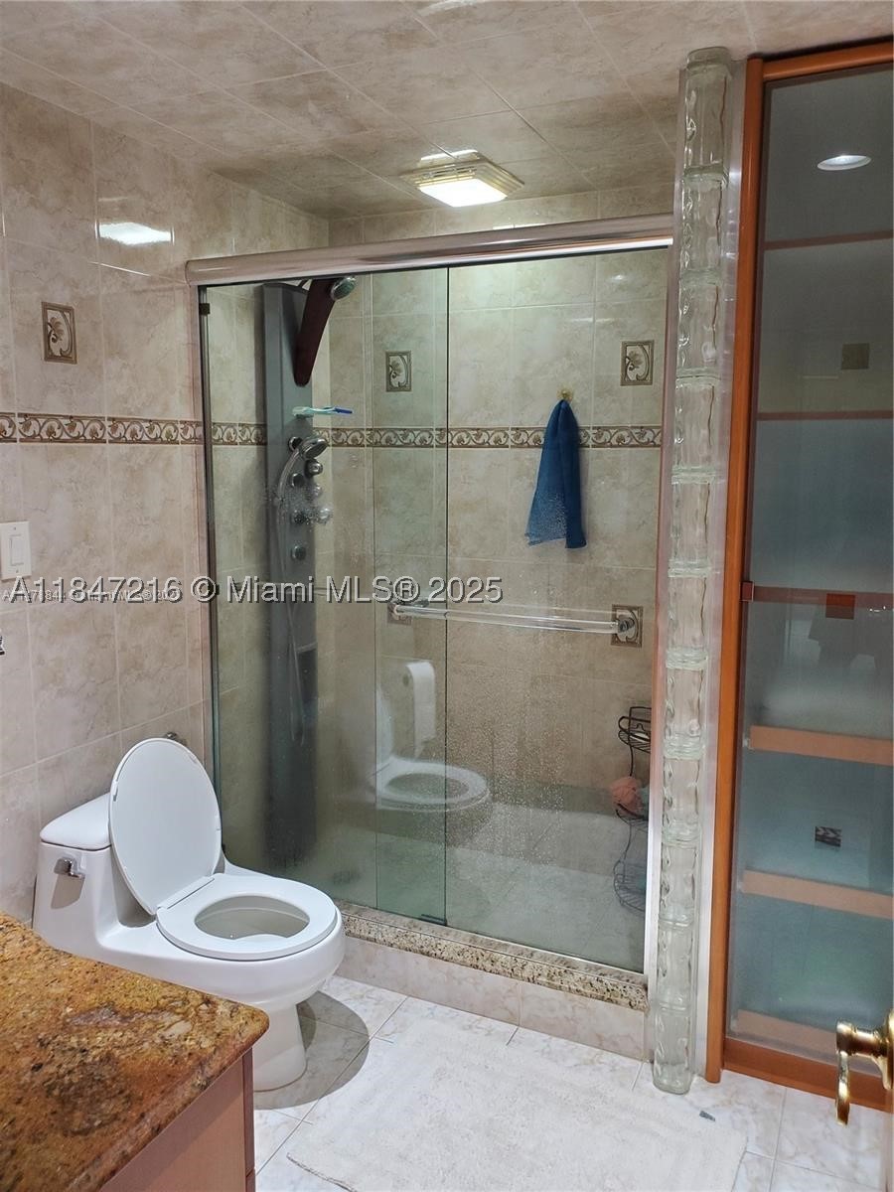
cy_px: 596
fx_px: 895
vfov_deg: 67.3
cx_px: 447
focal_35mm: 26
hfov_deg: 53.1
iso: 250
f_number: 2.4
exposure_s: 1/60
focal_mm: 4.3
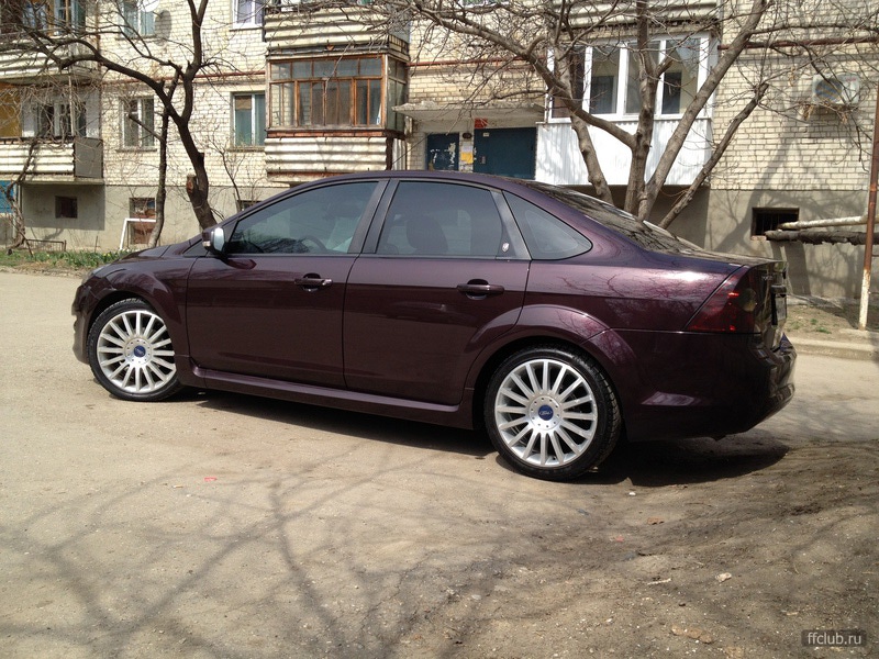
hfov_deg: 52.6
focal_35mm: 35
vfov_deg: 40.7
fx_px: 889
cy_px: 330
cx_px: 440
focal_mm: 4.28
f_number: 2.4
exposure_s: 1/968
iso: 64
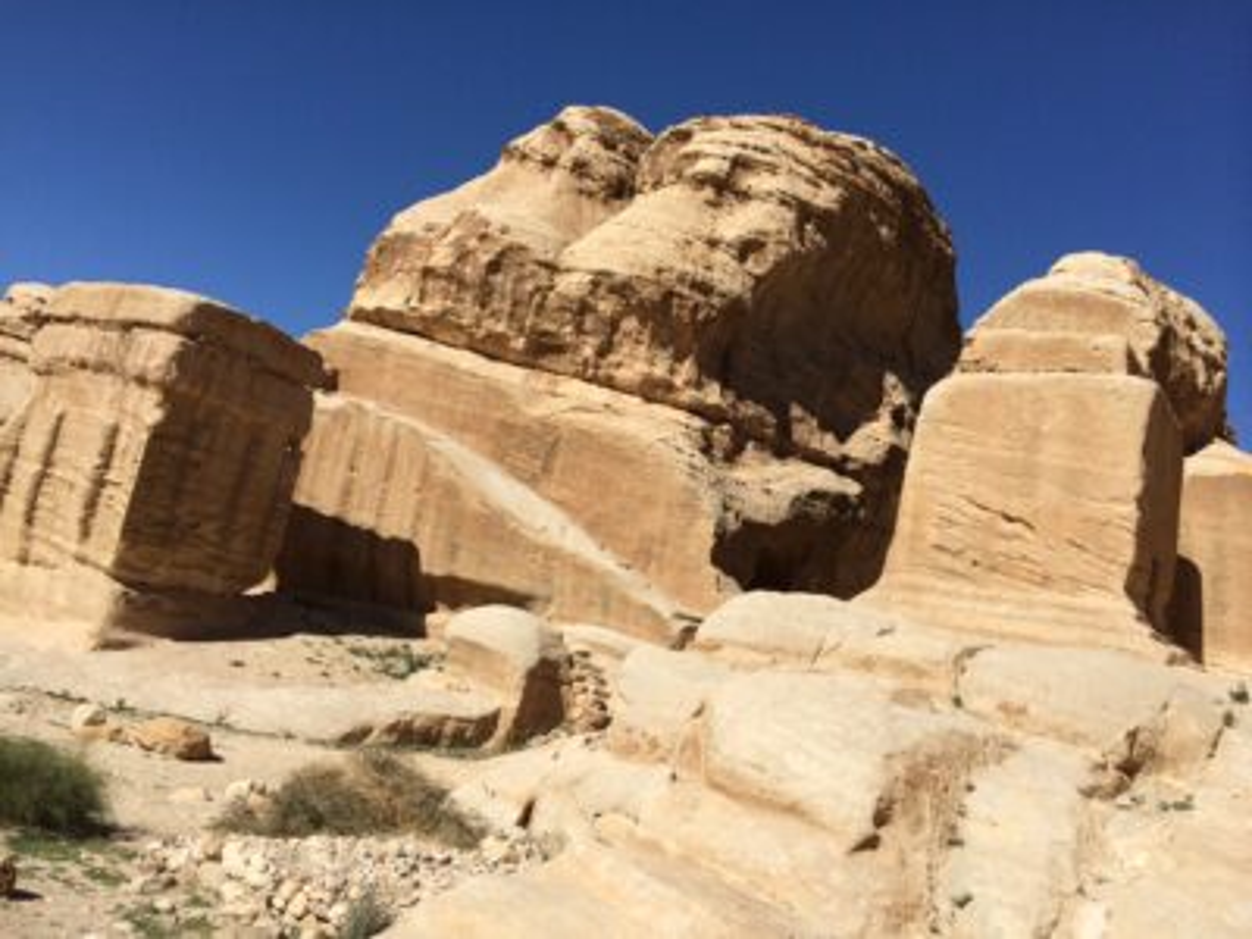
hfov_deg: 60.0
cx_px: 626
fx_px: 1085
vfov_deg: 46.8
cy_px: 470
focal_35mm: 30
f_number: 2.2
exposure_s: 1/4115
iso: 32
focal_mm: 4.12
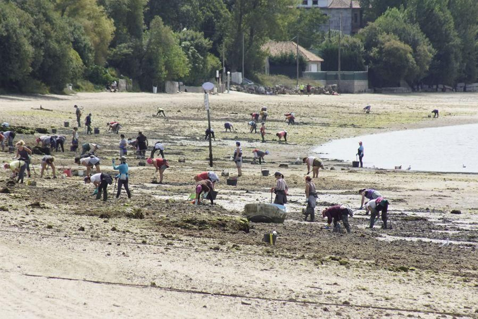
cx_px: 239
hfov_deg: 4.6
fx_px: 5979
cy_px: 160
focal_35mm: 450
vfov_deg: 3.1
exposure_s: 1/500
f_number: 14
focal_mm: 300
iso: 800
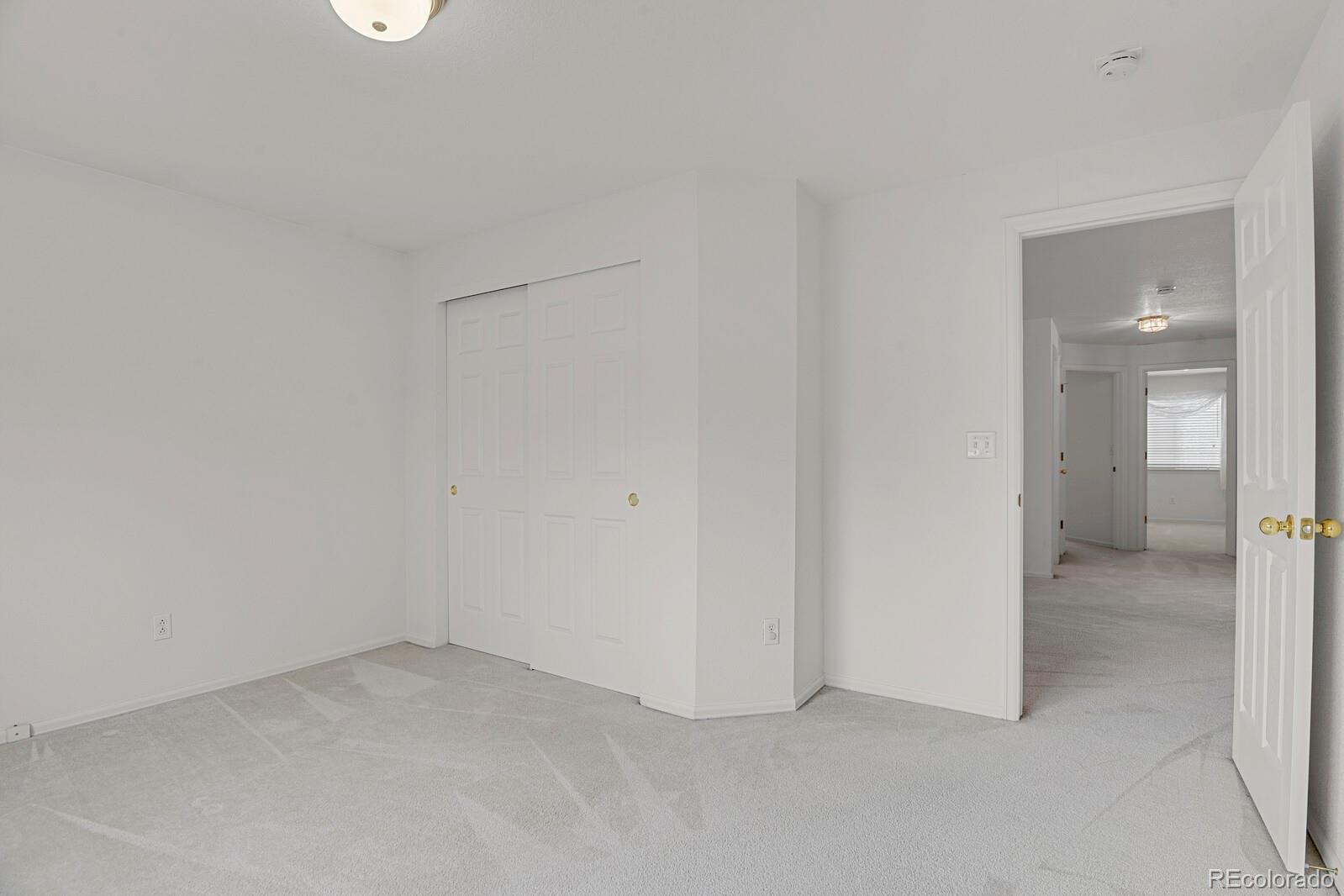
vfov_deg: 70.4
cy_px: 448
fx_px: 635
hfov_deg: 93.3
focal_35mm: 17
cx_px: 672
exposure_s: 1/2
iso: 250
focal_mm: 17
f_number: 8
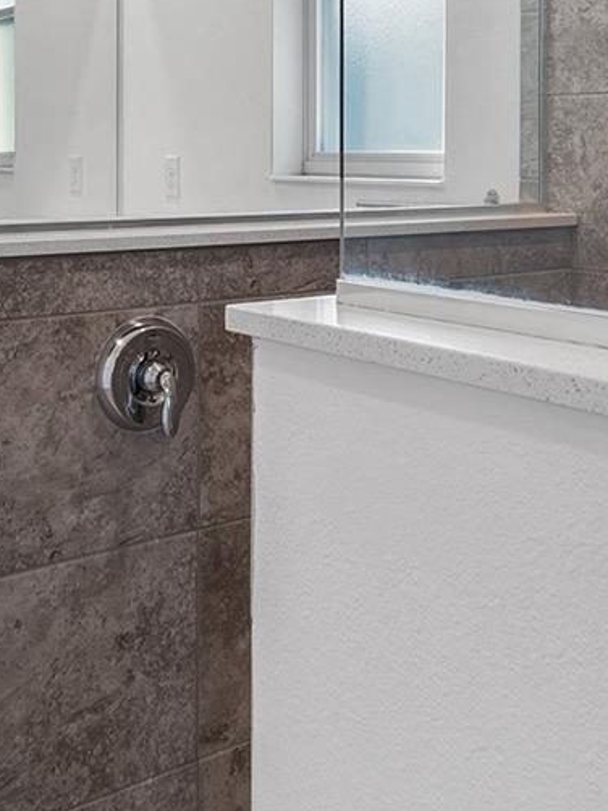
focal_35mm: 46
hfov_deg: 31.4
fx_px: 1078
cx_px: 236
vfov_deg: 39.3
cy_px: 139
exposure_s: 1/250
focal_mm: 10
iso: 250
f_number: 9
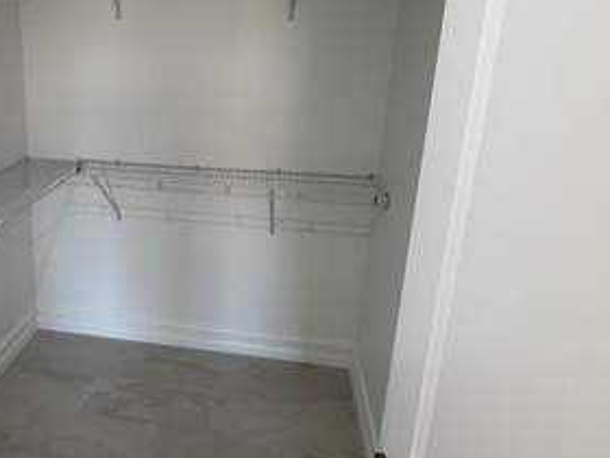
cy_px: 203
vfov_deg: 44.1
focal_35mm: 32
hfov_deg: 53.9
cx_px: 144
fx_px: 564
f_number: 2.2
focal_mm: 2.22
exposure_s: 1/120
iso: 320
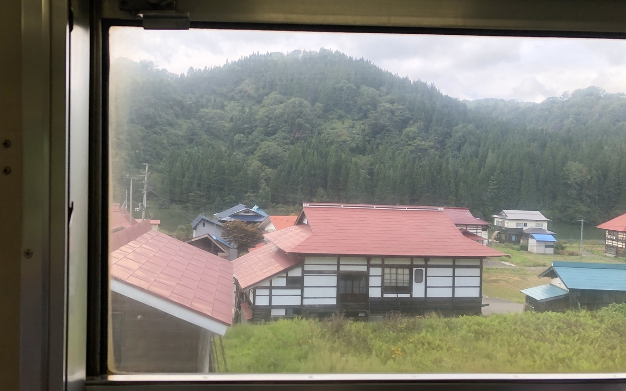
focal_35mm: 30
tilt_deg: -2.3
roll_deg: -1.4
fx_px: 512
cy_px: 189
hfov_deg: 62.9
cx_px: 311
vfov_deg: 41.8
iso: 20
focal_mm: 3.99
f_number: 1.8
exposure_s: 1/521
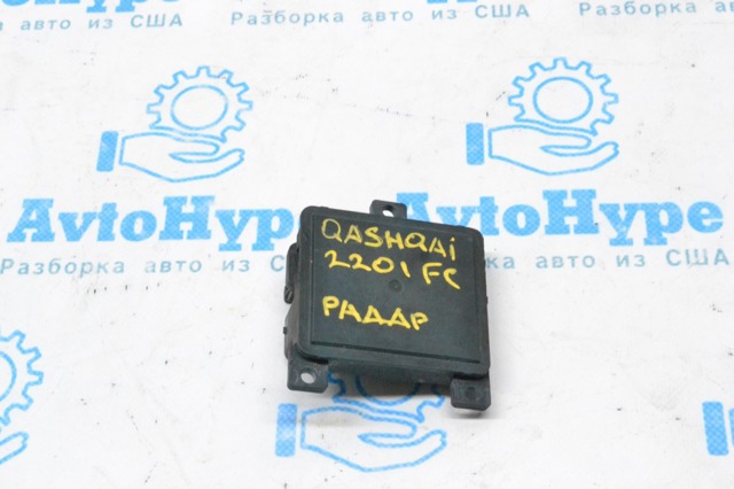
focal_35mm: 66
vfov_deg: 20.6
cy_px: 244
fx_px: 1345
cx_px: 367
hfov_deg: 30.5
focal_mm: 44
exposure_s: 1/50
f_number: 18
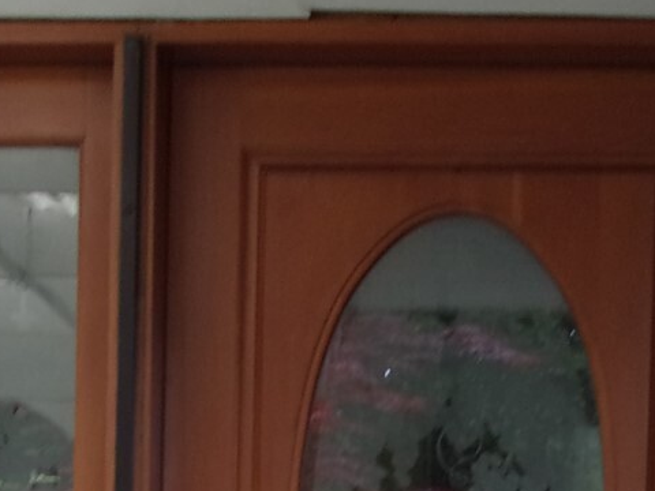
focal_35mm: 120
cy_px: 761
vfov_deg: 11.8
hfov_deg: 16.4
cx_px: 311
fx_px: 2271
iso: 111
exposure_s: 1/34
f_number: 4.5
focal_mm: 6.4
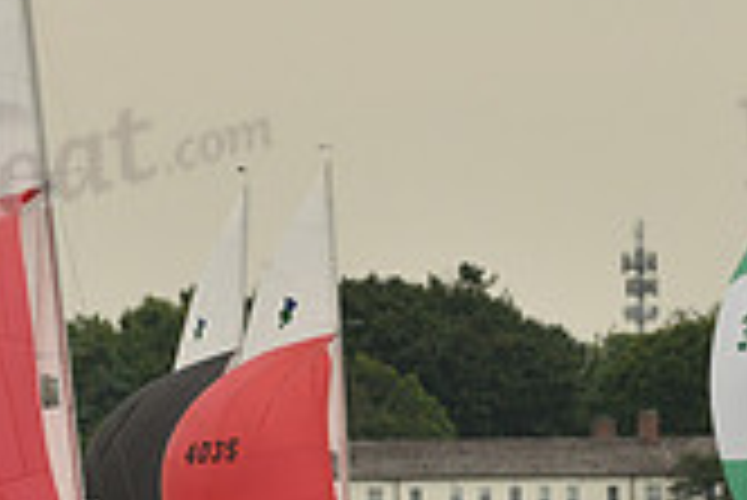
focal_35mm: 909
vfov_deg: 1.5
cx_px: 508
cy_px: 367
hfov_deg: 2.3
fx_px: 18878
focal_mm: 260
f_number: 5.6
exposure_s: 1/1250
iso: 320
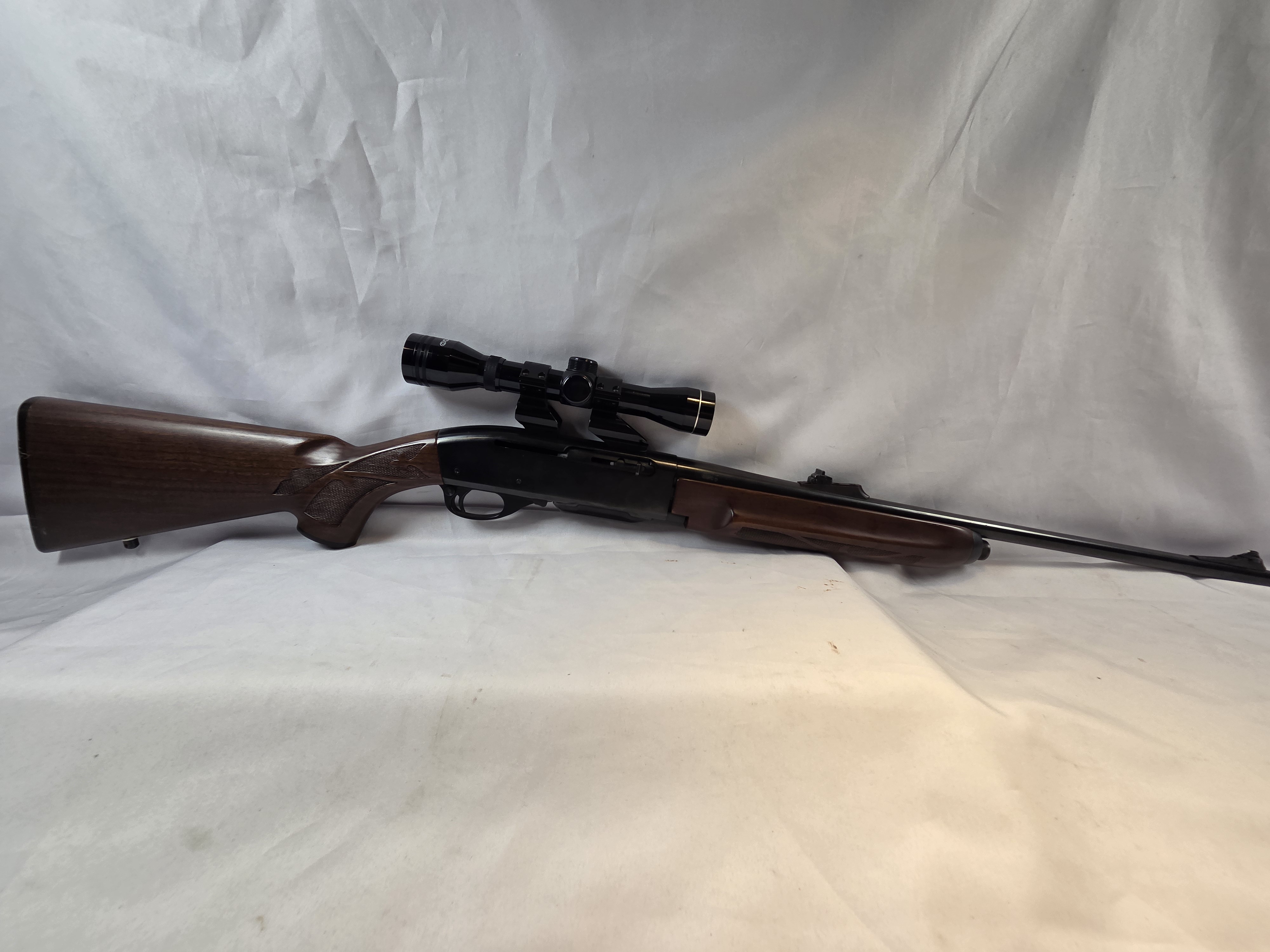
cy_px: 476
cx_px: 635
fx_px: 477
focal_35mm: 13
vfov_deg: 89.9
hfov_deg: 106.2
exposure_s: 1/218
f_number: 2.2
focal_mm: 2.2
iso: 50
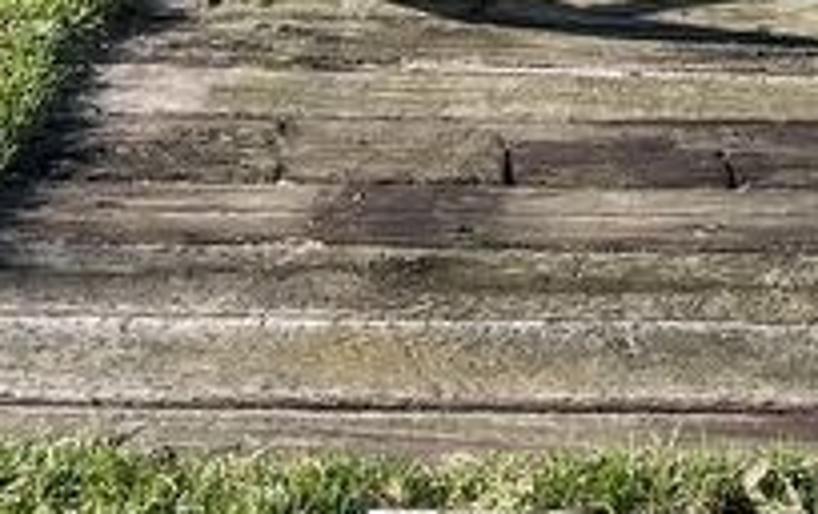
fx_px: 2410
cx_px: 914
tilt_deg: -15.7
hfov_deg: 18.5
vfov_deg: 11.9
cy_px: -80
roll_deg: -1.2
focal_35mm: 108
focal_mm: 5.1
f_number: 1.6
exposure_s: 1/1117
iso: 50
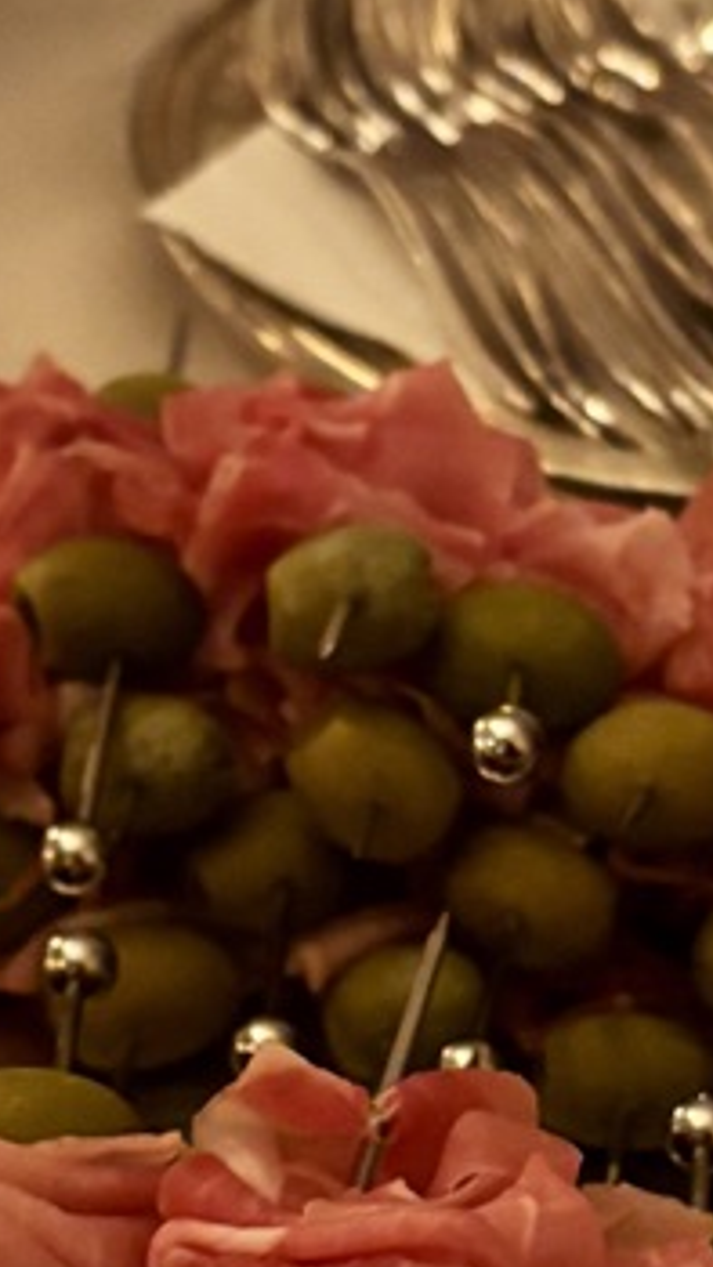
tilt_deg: -37.6
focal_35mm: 97
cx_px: 355
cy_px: 941
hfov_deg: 12.5
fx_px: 3259
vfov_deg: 21.8
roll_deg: -6.8
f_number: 1.6
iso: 320
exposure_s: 1/50
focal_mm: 5.96
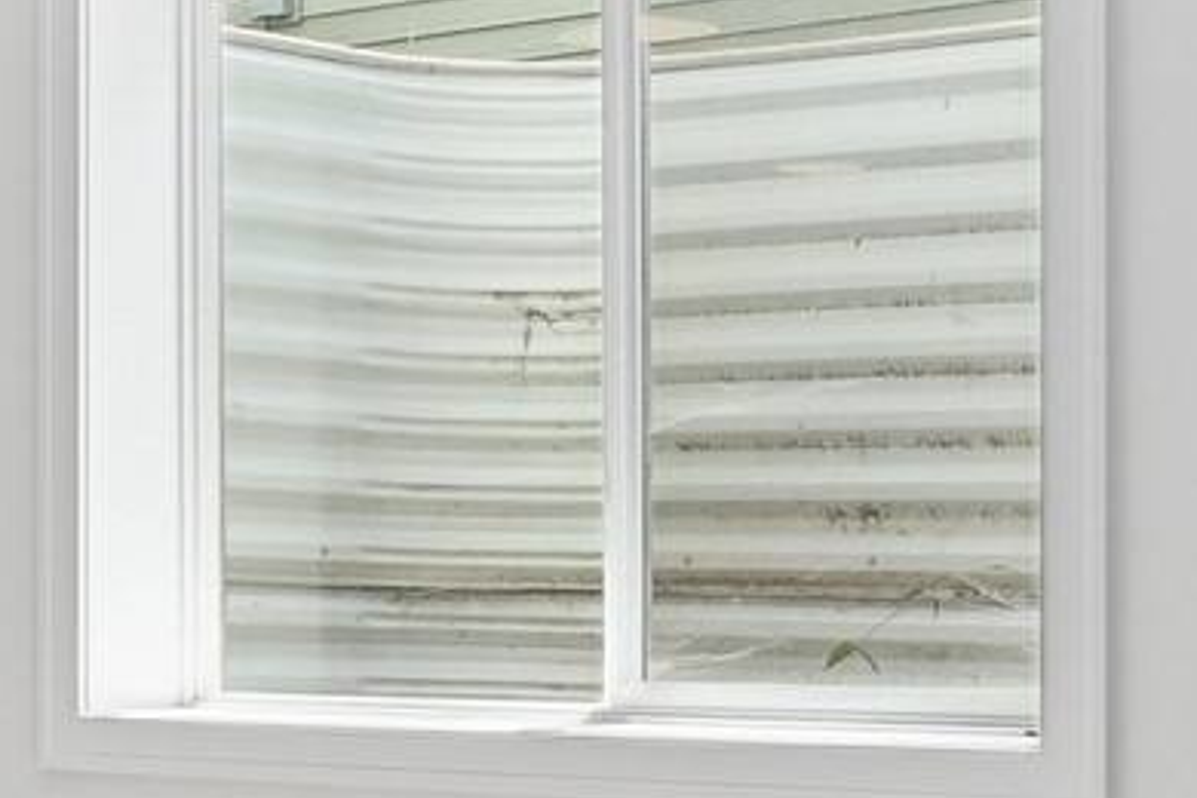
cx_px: -18
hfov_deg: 22.0
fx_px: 2959
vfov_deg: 15.2
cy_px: 688
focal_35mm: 89
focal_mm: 16
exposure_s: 1/250
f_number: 7.1
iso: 800
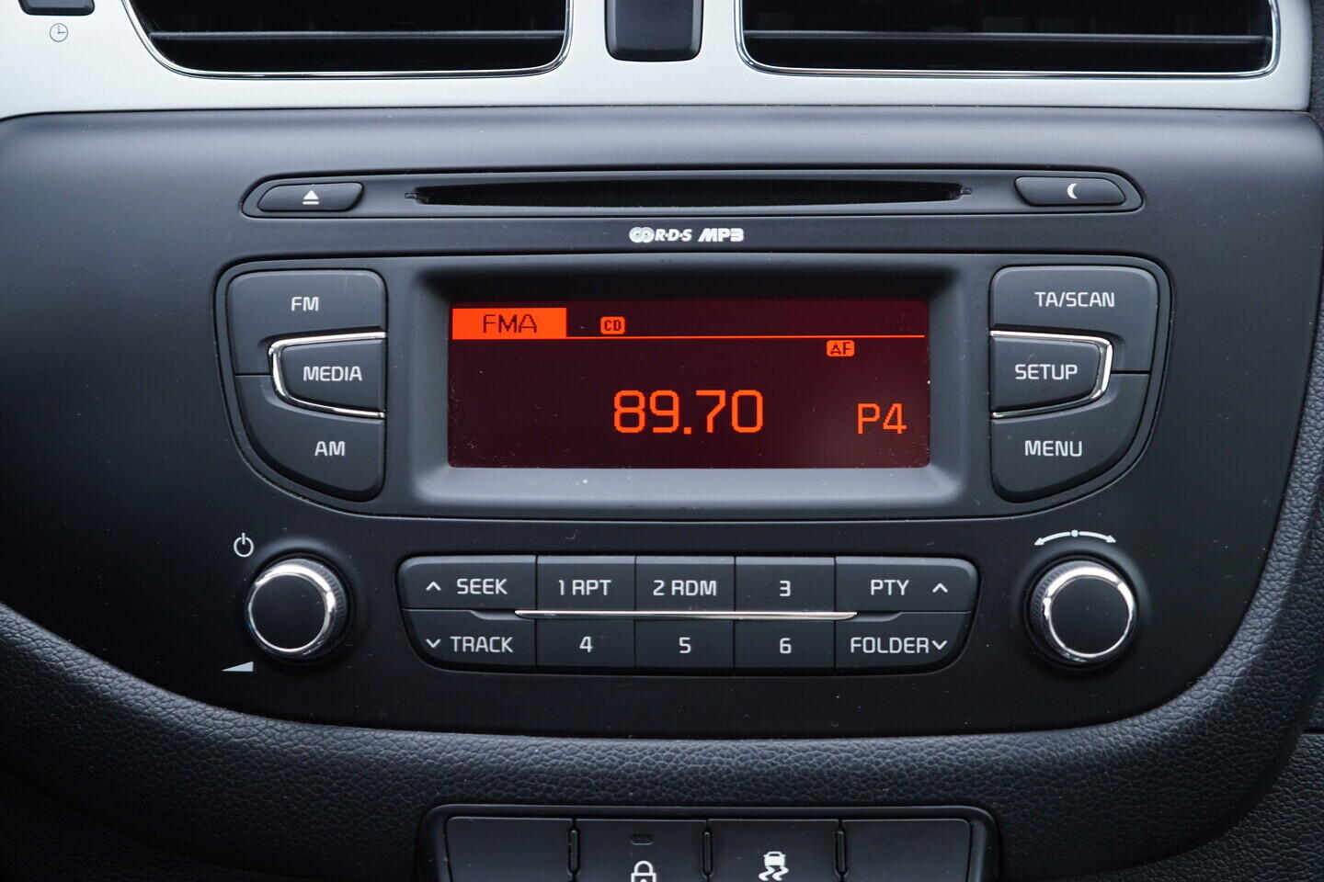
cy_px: 441
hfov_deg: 53.1
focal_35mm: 36
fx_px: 1324
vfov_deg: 36.9
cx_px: 662
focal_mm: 24
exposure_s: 1/40
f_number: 2.8
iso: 250
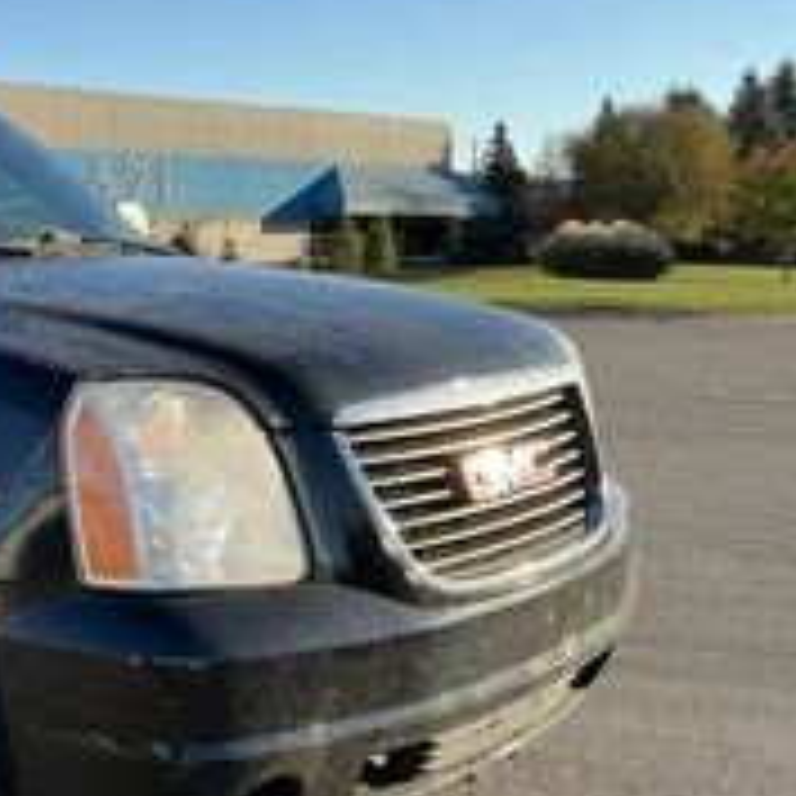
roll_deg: +0.1
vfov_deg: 30.5
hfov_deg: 27.7
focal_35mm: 56
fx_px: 1457
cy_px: 427
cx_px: -99
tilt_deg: -4.3
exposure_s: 1/691
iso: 25
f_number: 1.8
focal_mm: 3
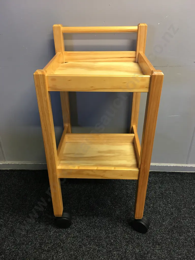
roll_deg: -0.3
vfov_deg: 61.7
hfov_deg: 48.2
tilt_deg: -28.3
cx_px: 98
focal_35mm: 29
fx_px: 218
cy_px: 130
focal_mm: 4.15
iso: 64
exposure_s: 1/17
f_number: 2.2
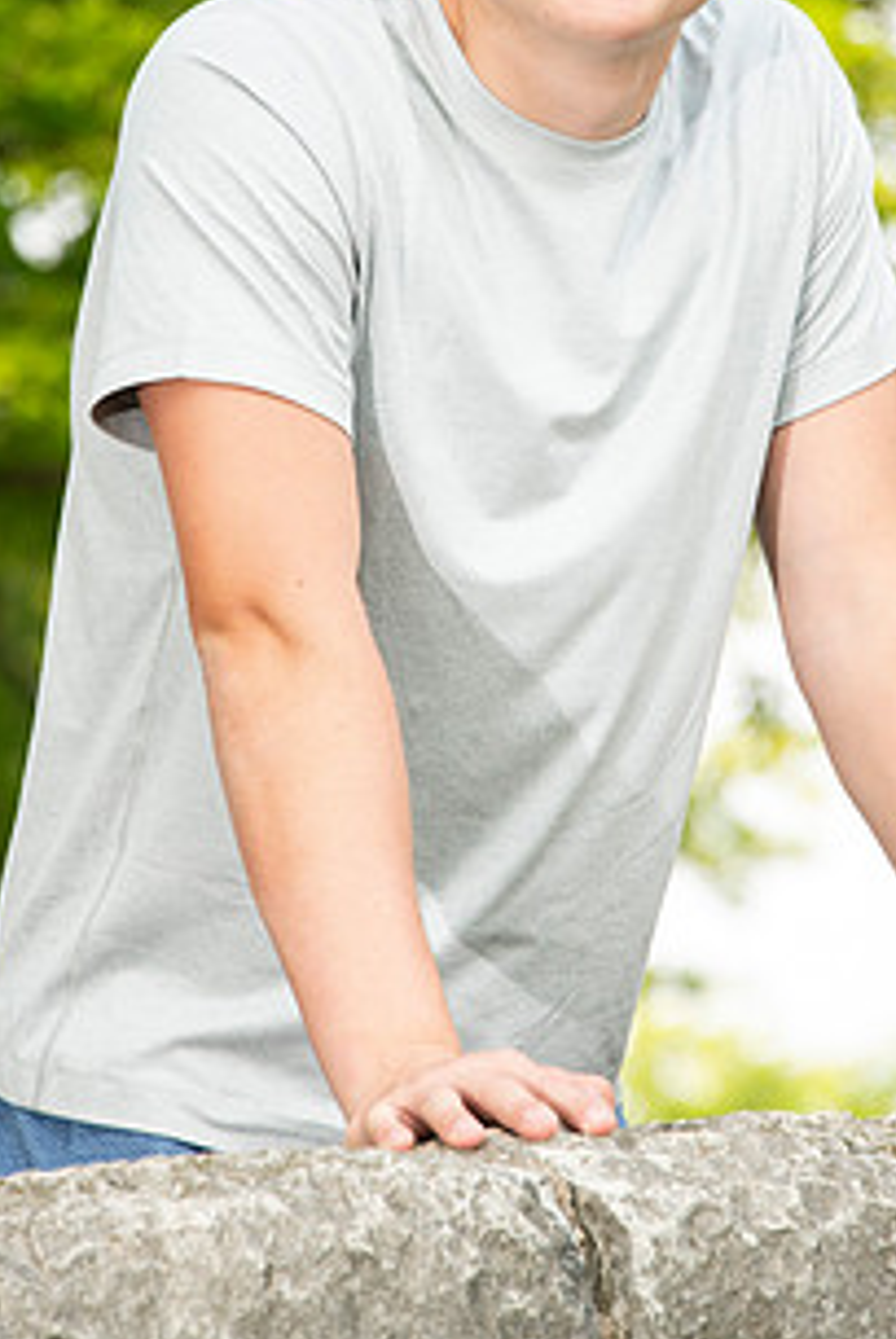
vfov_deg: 6.1
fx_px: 12626
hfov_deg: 4.1
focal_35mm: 339
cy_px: 360
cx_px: 540
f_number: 7.1
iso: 320
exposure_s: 1/160
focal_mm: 230
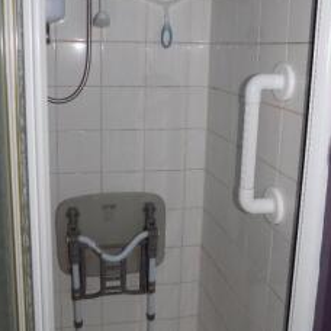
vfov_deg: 42.5
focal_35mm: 39
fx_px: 422
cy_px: 123
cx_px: 139
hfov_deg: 42.7
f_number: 3.1
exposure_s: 1/30
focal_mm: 4
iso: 200
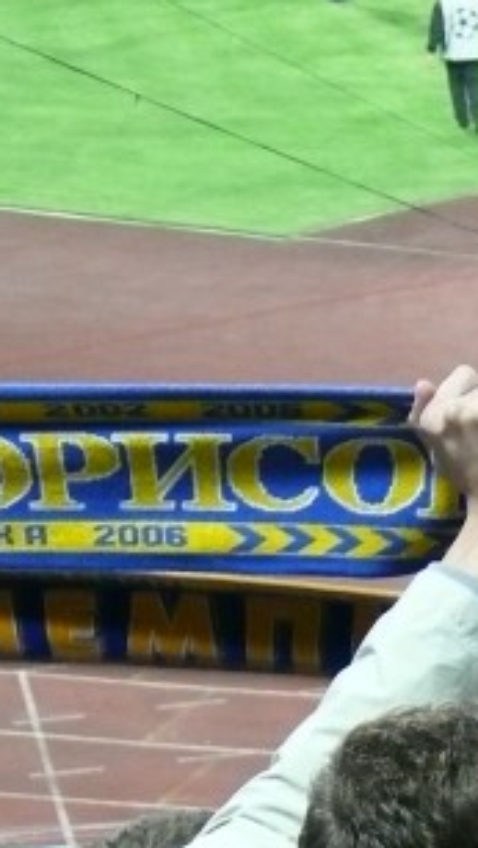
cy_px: 548
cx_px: 204
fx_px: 5130
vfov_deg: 9.4
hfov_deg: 5.3
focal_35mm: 228
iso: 400
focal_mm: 14.7
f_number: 3.2
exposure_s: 1/30
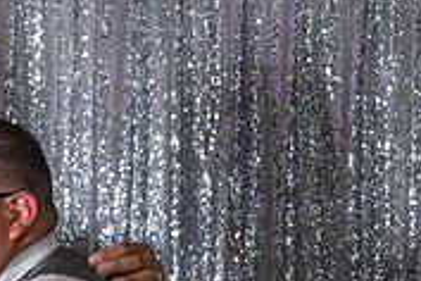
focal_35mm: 229
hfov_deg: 8.8
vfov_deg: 6.0
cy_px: 382
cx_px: -214
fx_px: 2678
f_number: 3.5
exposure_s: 1/100
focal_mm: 70
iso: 800
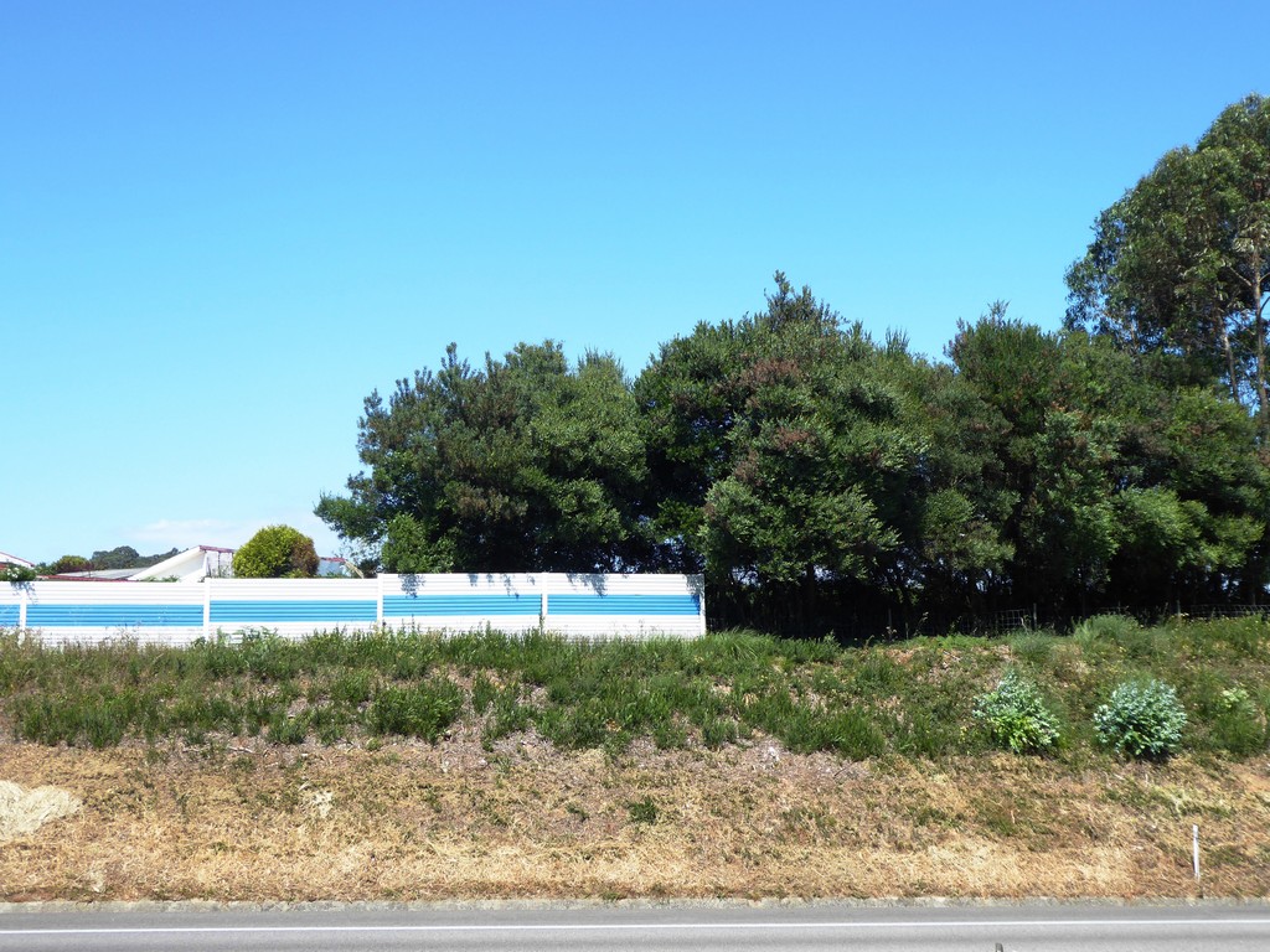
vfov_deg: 34.3
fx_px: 1541
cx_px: 635
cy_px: 476
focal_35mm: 42
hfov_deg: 44.8
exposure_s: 1/400
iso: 80
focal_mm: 7.2
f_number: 3.8
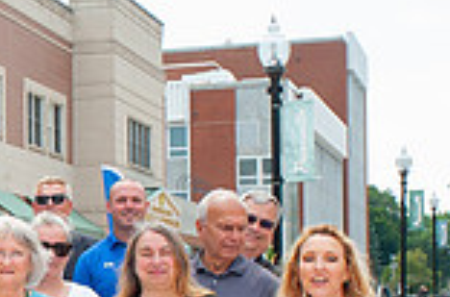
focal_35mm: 140
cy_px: 307
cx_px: -293
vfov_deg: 9.7
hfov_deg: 13.5
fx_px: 1745
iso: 400
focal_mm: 35
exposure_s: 1/200
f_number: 13
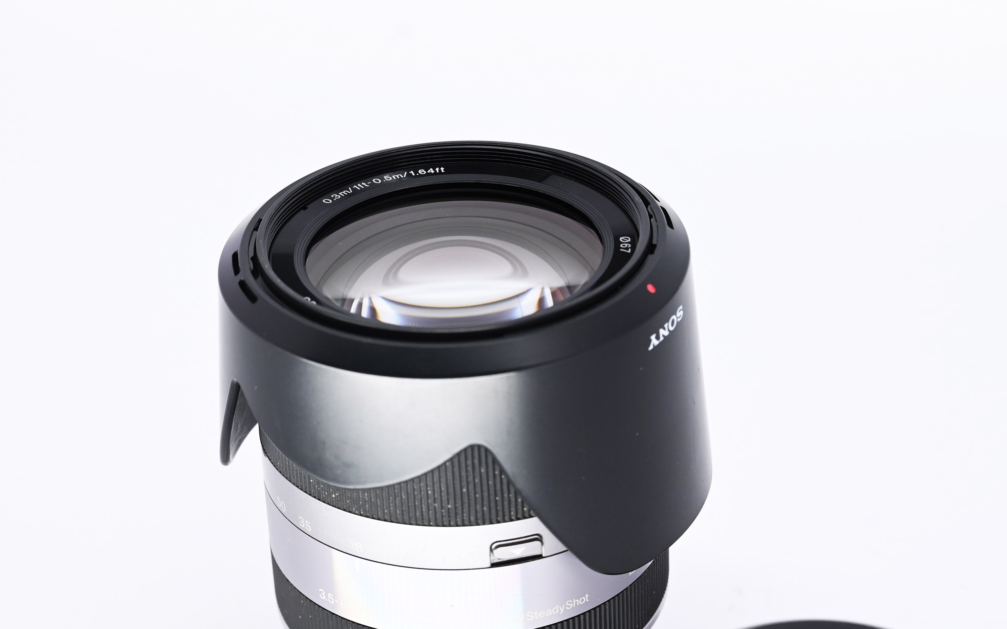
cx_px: 503
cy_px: 300
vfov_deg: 12.8
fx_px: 2799
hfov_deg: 20.4
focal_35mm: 102
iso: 500
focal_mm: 67
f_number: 9
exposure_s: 1/160
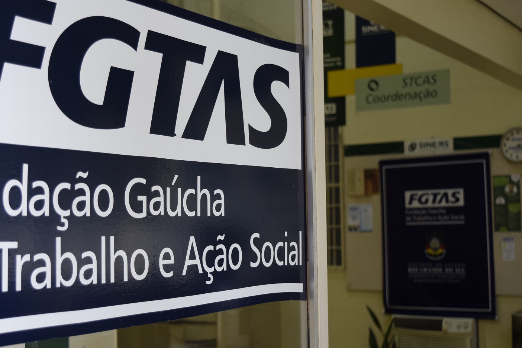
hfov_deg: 34.6
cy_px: 177
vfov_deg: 23.5
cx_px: 224
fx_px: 837
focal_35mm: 58
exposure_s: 1/100
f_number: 4
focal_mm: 27
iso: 640
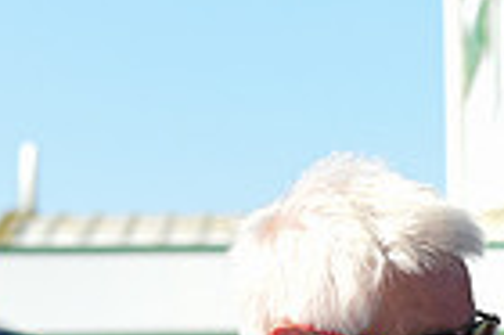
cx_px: 857
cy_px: 618
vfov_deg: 3.9
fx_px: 4922
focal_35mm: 352
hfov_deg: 5.8
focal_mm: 85
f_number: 6.3
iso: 400
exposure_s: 1/640
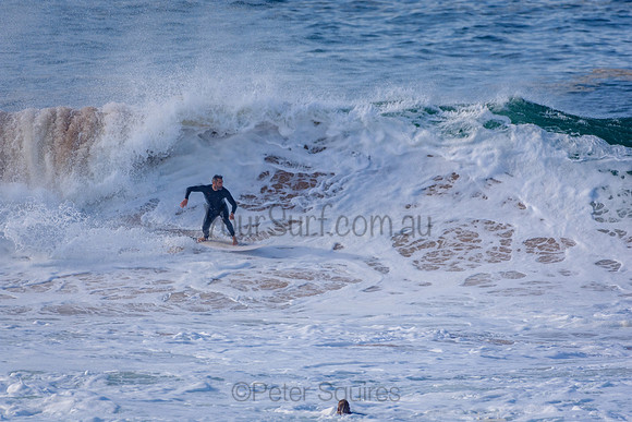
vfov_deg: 1.8
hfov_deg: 2.7
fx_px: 13169
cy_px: 211
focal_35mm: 750
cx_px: 316
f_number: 5.6
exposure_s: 1/2000
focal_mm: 500
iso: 280
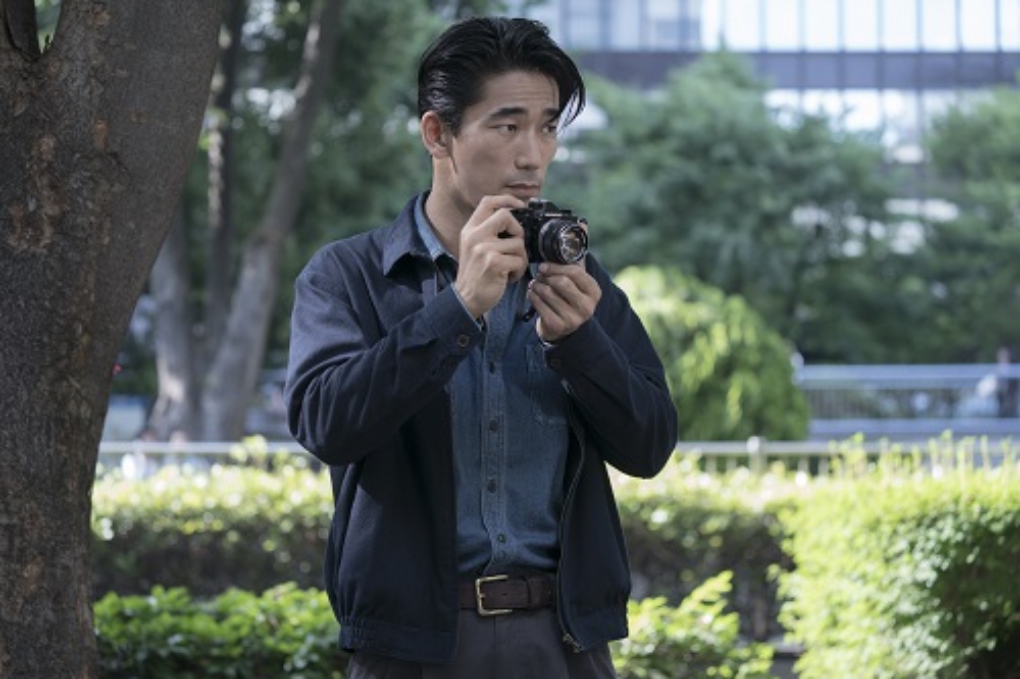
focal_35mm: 100
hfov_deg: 20.4
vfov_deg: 13.7
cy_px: 340
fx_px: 2832
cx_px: 510
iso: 800
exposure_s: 1/250
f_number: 4.5
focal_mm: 100
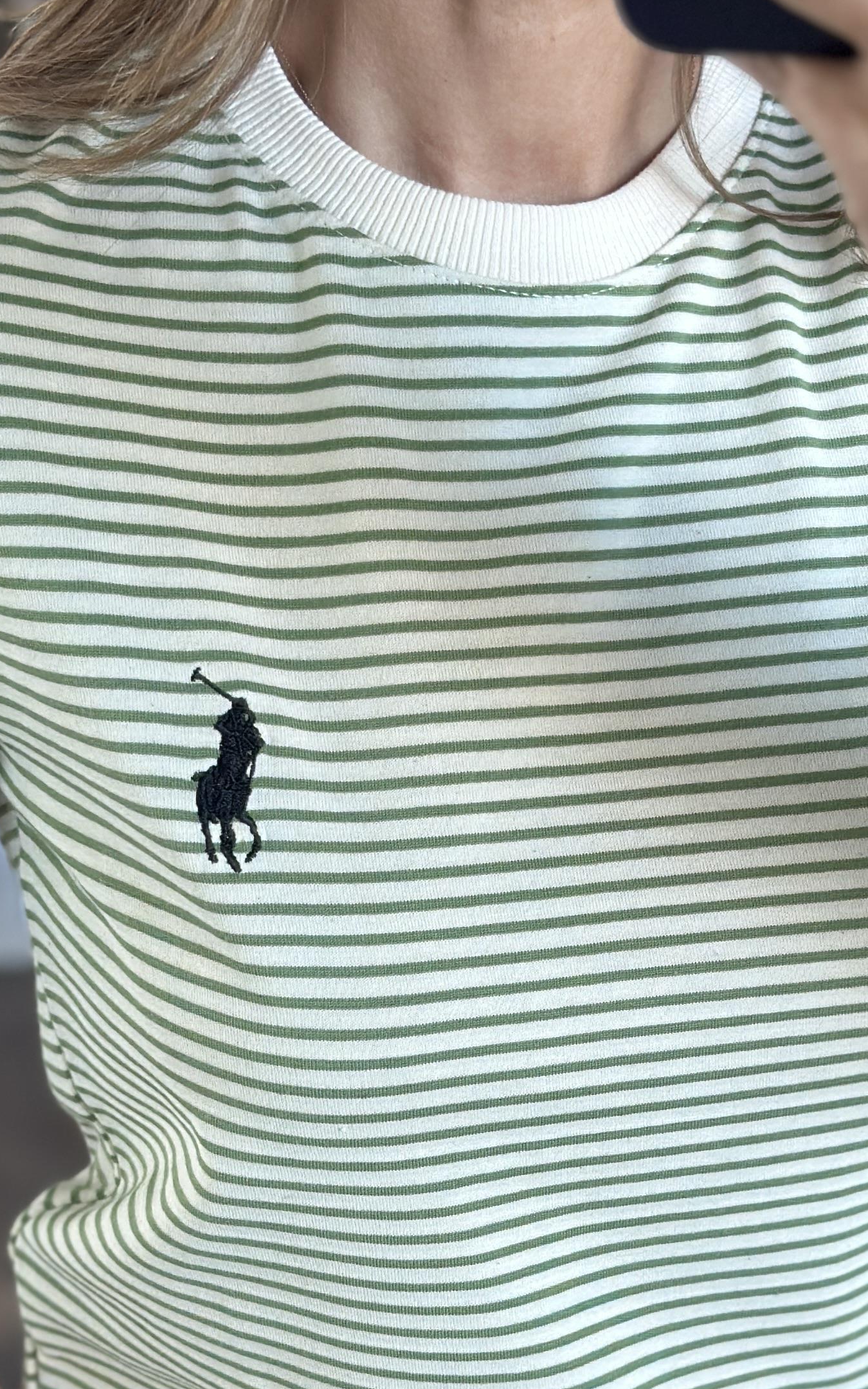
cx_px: 505
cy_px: 1024
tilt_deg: -28.2
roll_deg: +3.1
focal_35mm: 95
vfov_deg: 21.7
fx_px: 3594
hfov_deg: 13.8
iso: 125
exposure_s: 1/67
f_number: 1.78
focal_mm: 6.86
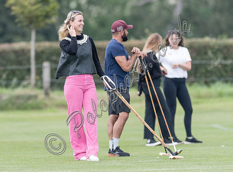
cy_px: 65
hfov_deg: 3.1
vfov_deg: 2.3
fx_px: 4289
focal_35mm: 640
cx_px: 77
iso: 320
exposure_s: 1/1250
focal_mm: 300
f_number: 2.8
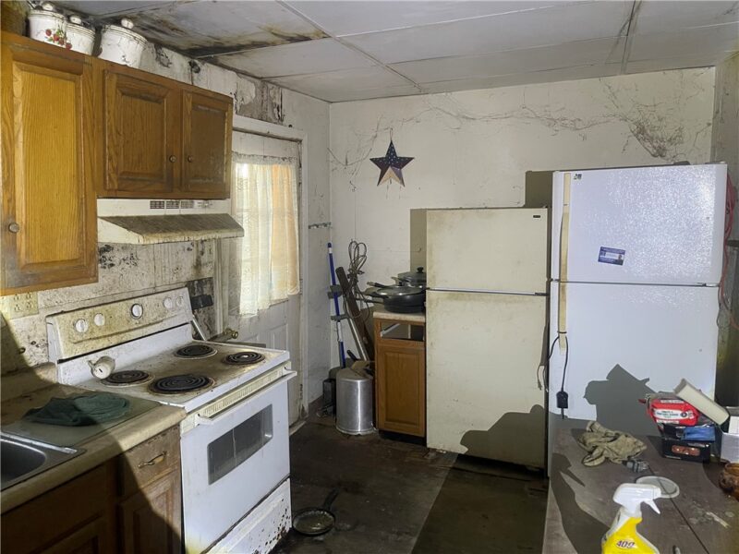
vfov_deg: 54.9
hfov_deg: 69.4
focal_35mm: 25
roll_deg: -0.9
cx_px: 370
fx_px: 534
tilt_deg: -8.8
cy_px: 277
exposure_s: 1/60
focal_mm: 5.1
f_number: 1.6
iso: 400
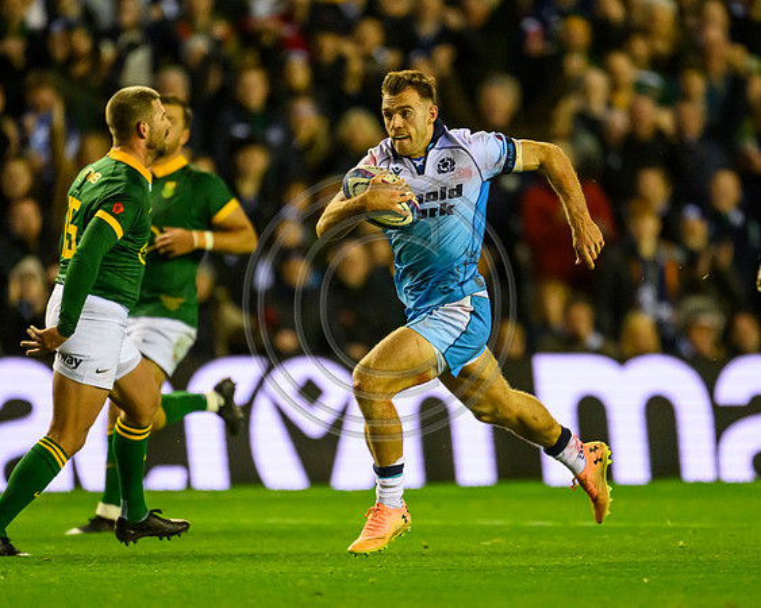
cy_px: 282
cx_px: 489
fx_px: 15213
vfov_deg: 2.3
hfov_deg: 2.9
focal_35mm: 676
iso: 10000
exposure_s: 1/1250
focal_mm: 560
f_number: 4
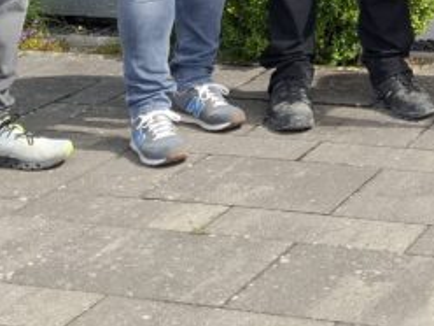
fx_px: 1191
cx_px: 502
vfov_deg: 14.1
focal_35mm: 95
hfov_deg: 19.6
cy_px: -233
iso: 50
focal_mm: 5.54
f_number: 1.8
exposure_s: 1/712
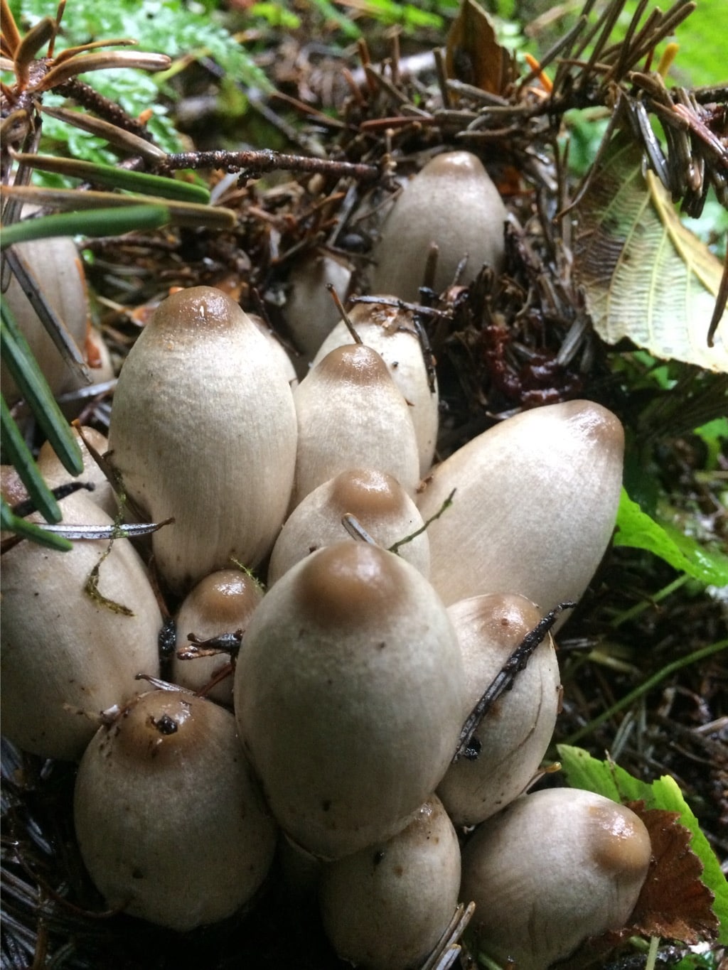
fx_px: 813
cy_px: 485
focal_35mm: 29
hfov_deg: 48.2
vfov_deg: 61.7
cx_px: 364
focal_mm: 4.15
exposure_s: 1/30
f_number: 2.2
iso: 200
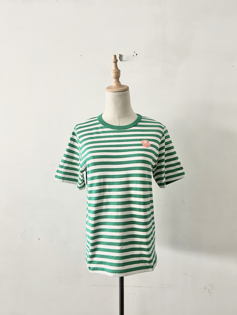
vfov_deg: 67.3
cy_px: 158
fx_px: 237
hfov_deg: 53.1
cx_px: 118
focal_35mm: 26
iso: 200
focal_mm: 5.7
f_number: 1.5
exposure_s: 1/60
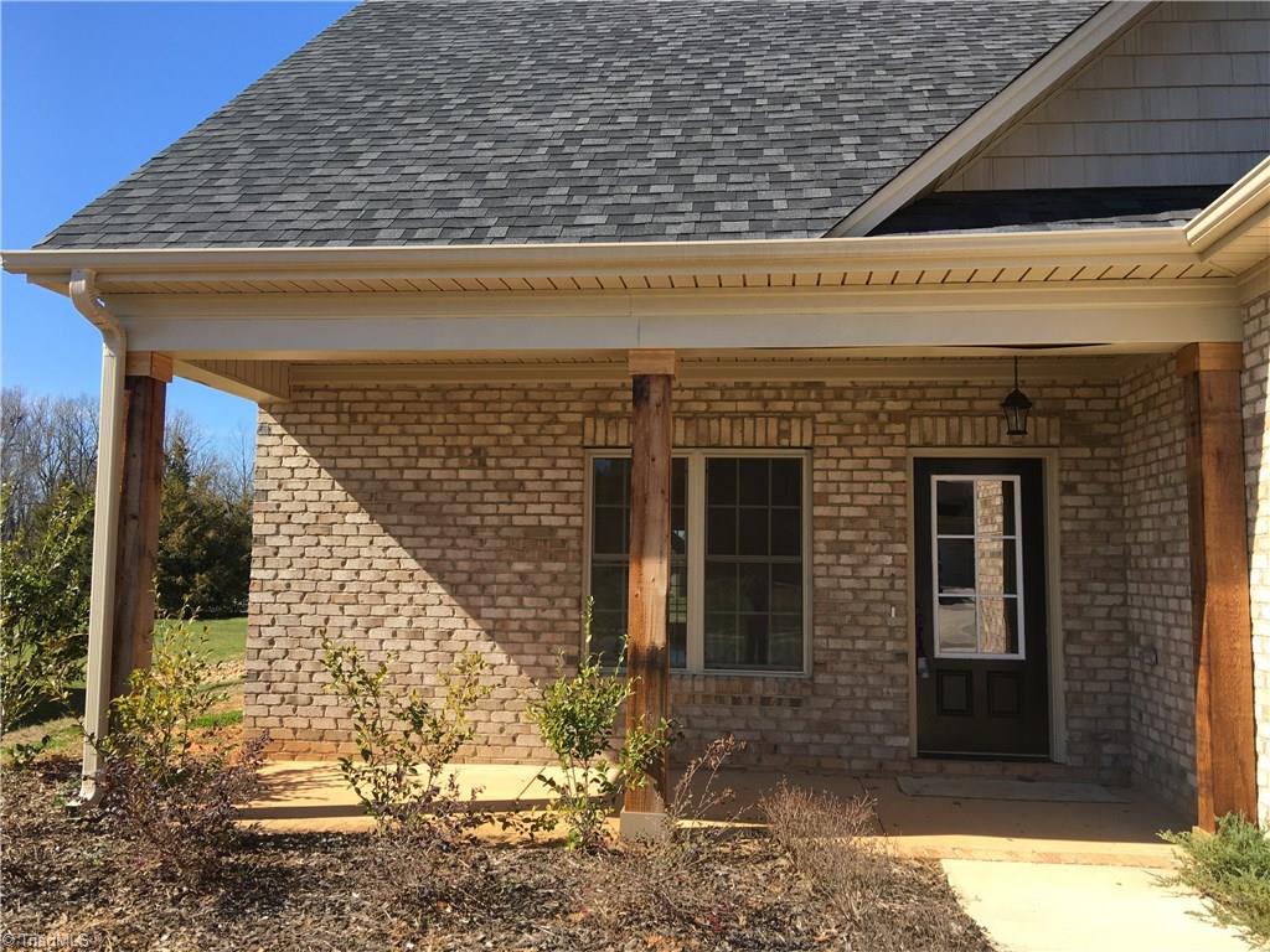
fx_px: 1064
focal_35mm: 29
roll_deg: -2.1
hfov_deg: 61.7
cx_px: 635
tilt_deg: +6.1
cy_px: 476
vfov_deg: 48.2
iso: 25
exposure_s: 1/793
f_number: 2.2
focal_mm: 4.15
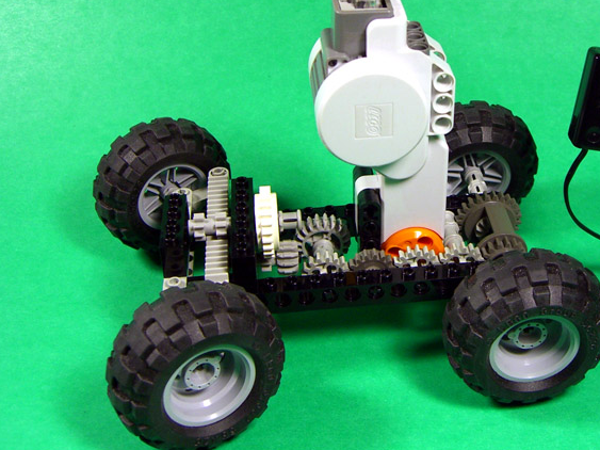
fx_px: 936
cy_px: 152
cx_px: 408
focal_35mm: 54
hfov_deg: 35.2
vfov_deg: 26.9
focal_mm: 7.9
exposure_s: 1/60
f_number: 2.8
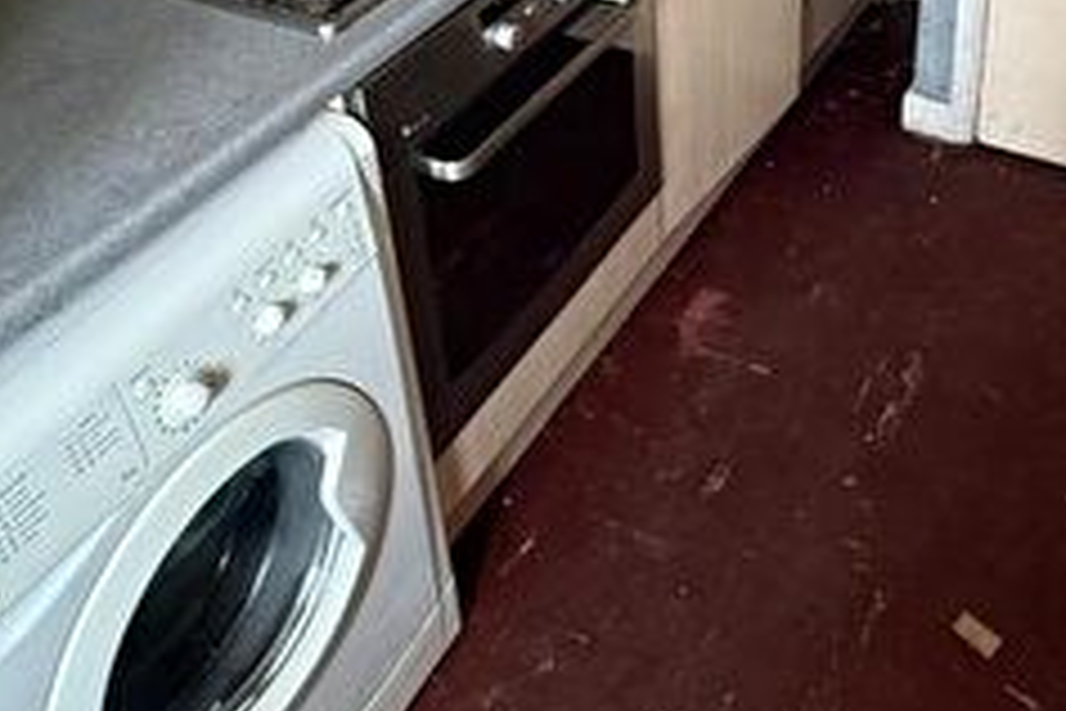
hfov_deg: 43.5
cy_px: -92
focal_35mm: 43
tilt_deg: -27.1
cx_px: 841
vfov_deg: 28.1
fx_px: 1273
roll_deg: -2.0
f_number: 2.2
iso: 400
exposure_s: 1/60
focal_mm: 2.22
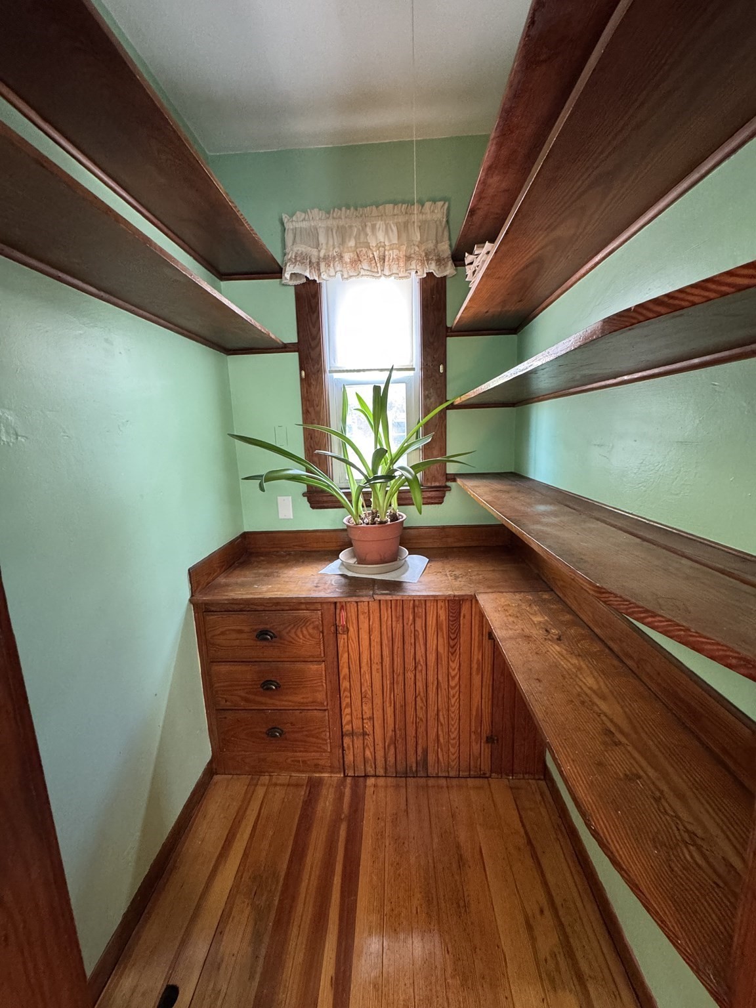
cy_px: 504
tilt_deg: -10.5
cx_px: 378
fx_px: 408
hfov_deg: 85.7
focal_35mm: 14
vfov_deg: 102.1
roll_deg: +2.1
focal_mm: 2.22
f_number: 2.2
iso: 500
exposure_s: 1/60
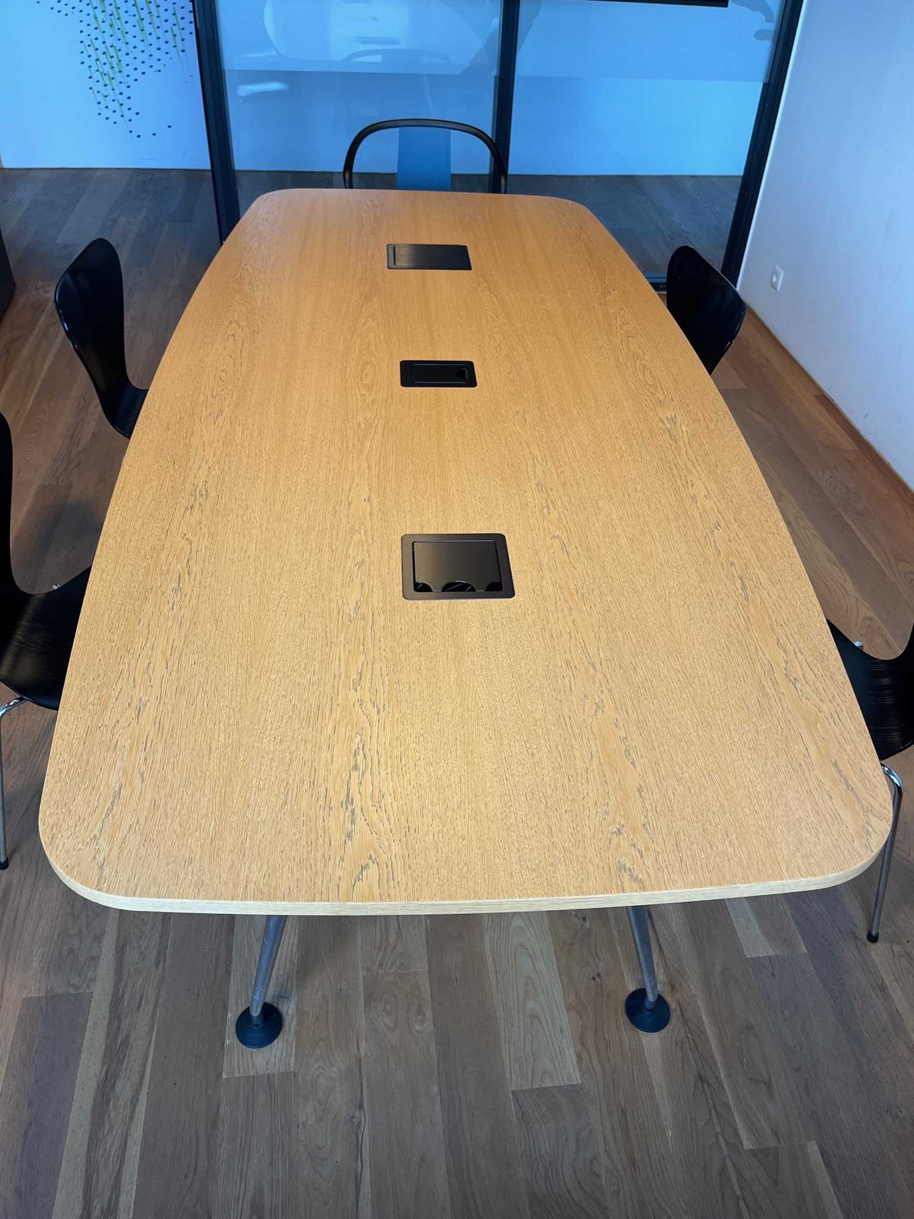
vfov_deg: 67.3
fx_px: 916
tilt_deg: -37.7
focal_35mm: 26
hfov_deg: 53.0
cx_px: 457
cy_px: 610
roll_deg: -2.8
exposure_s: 1/100
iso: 100
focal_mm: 5.1
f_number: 1.6
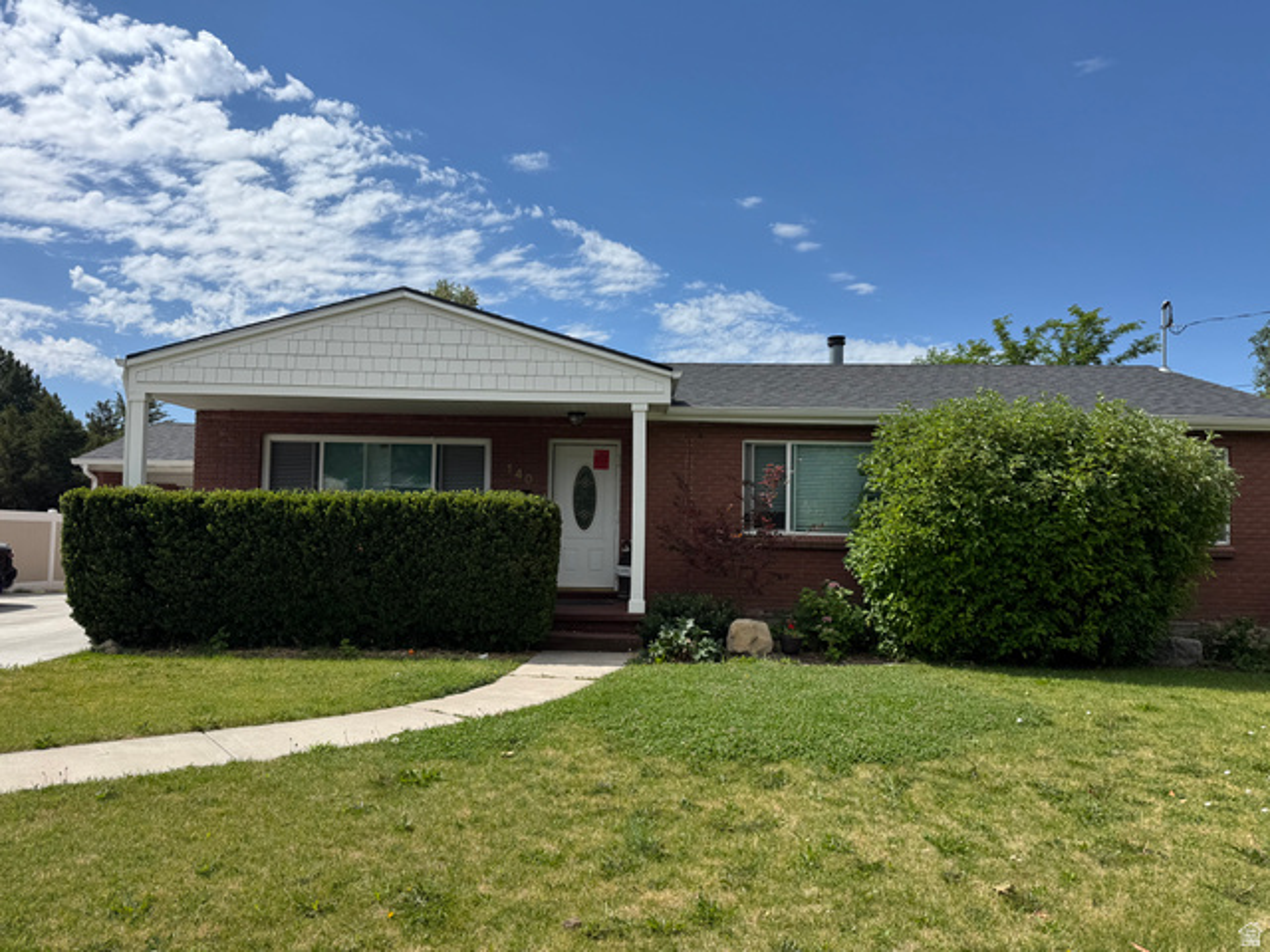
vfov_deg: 56.8
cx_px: 635
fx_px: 881
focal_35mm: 24
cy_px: 476
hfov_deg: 71.6
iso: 80
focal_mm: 6.76
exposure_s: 1/5814
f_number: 1.78
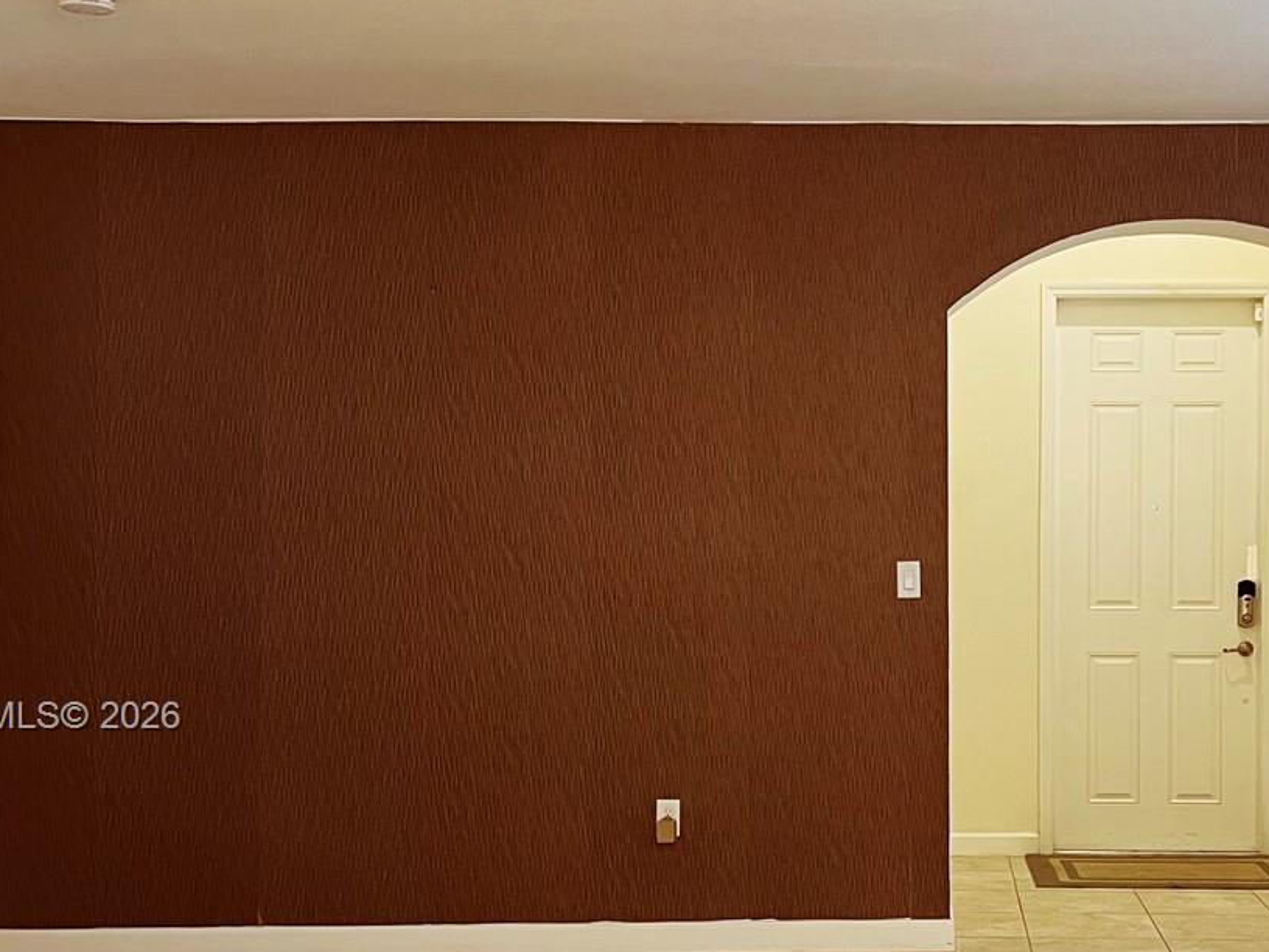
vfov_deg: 28.1
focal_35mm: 51
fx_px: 1870
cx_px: 941
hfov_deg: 36.7
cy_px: 719
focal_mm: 5.7
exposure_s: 1/60
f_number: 1.5
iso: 200
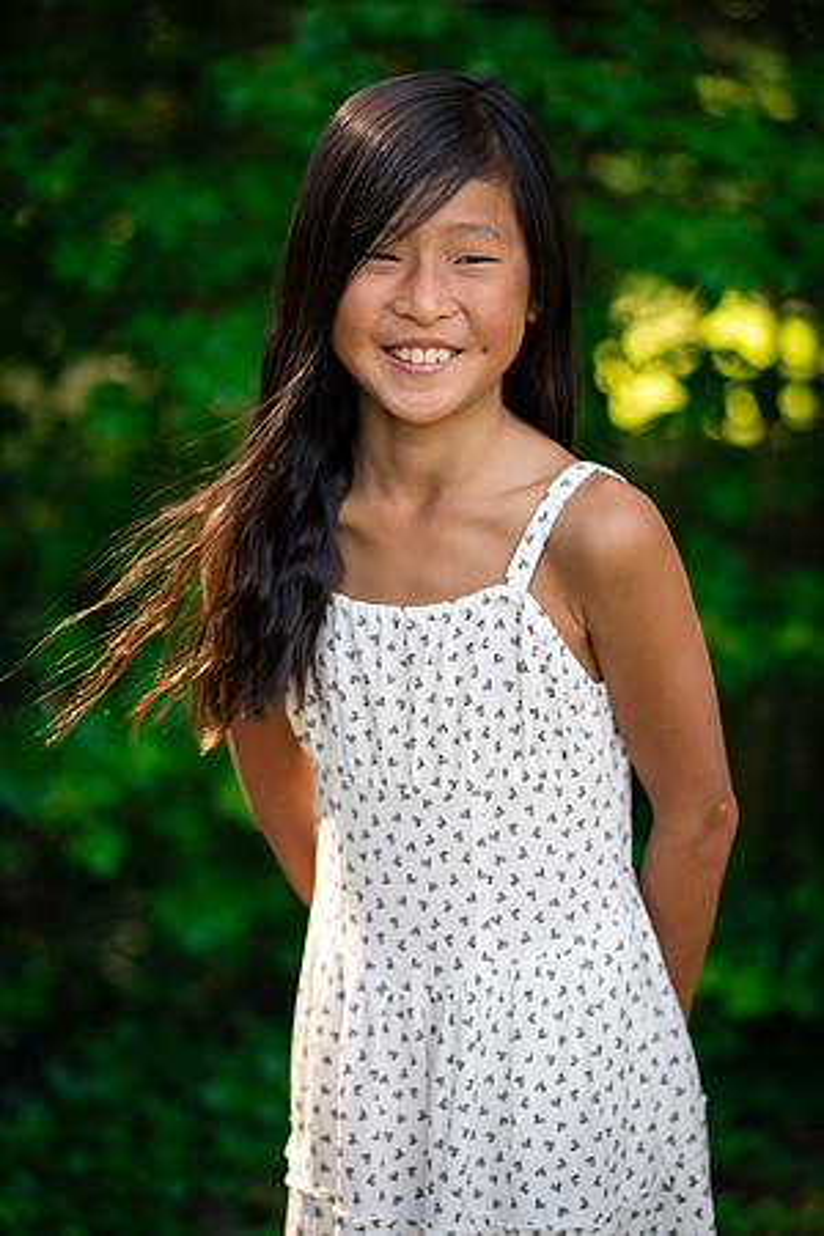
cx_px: 412
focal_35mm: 85
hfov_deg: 16.1
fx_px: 2918
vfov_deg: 23.9
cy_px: 618
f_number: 2.5
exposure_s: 1/1600
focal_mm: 85
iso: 800
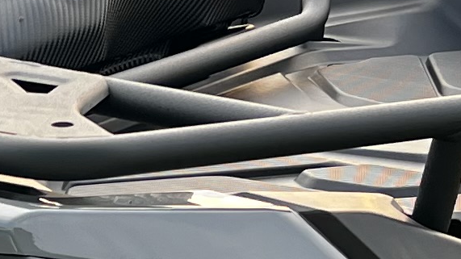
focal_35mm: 200
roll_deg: -0.2
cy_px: 459
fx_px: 2444
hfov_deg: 10.5
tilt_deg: -26.0
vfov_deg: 6.0
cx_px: -151
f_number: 1.5
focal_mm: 5.7
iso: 32
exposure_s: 1/142
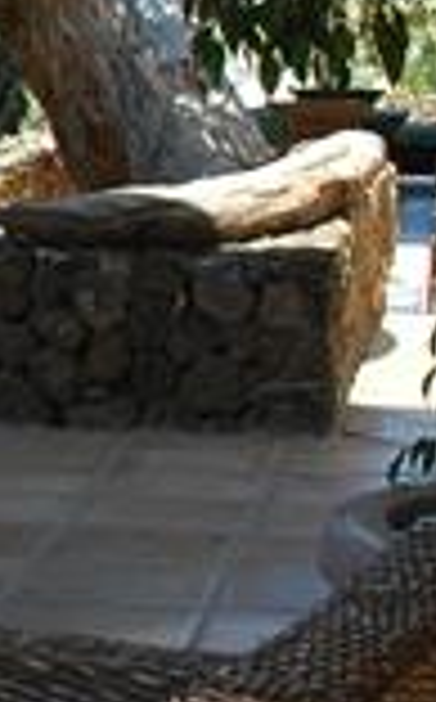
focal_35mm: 157
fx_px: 2996
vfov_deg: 13.3
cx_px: -697
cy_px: 205
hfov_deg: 7.6
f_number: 9
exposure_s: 1/160
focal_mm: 20
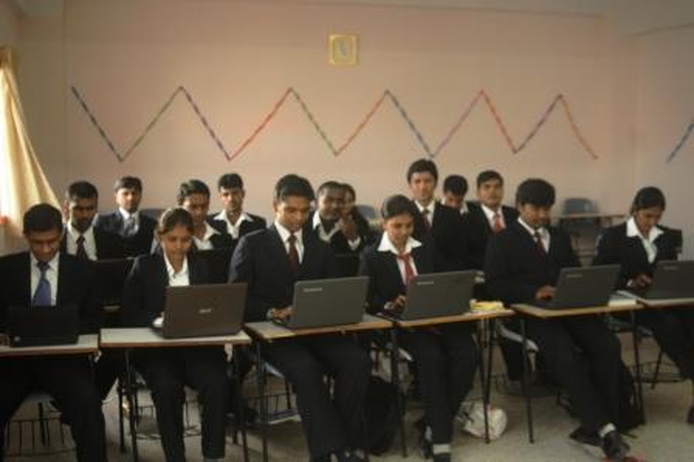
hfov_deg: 46.4
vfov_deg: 31.8
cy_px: 231
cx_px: 347
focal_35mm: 42
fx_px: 809
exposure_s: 1/30
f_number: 3.5
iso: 400
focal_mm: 28
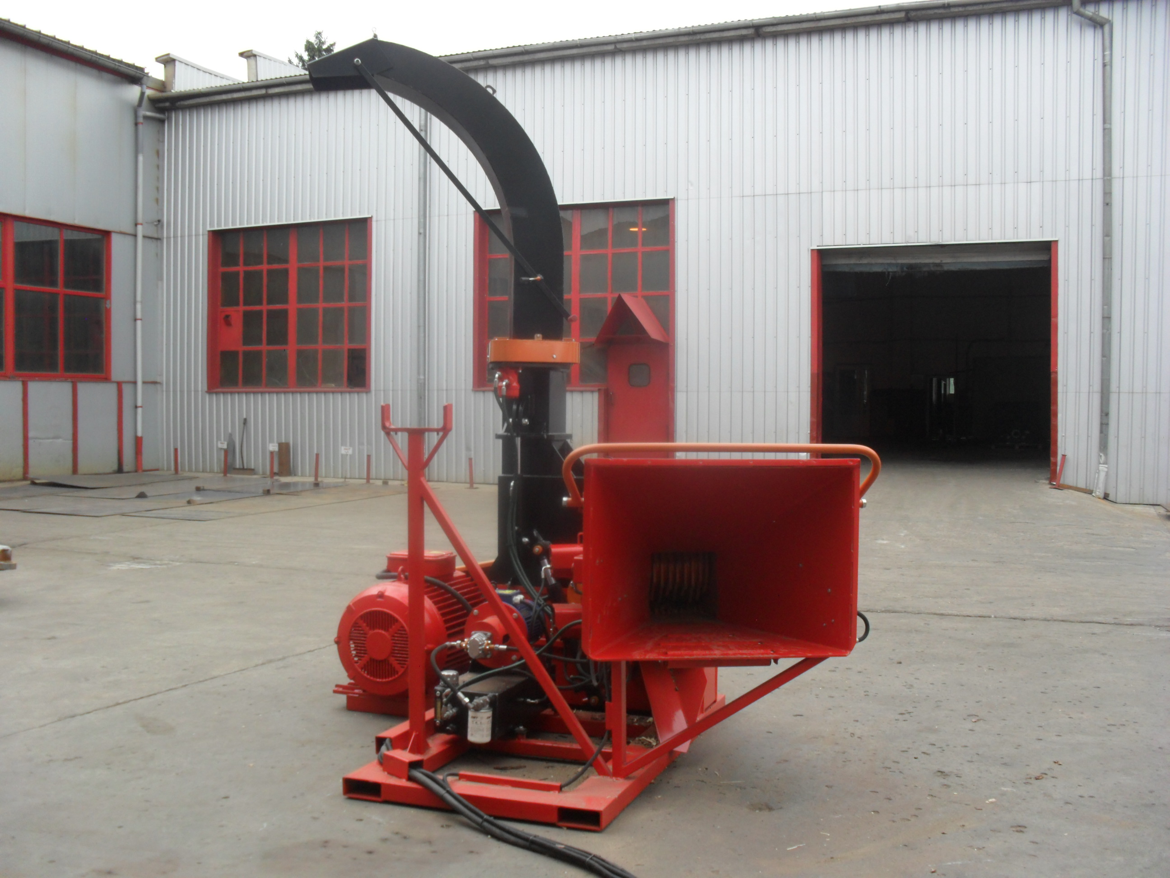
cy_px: 439
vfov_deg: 40.7
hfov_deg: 52.6
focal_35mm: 35
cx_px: 585
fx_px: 1183
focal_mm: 6.3
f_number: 3.2
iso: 100
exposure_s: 1/250
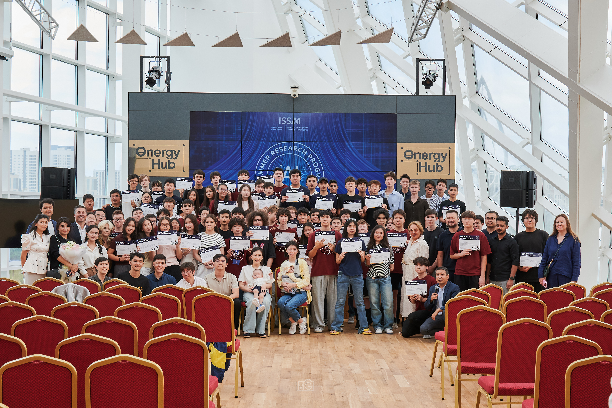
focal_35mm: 52
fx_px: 892
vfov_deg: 25.8
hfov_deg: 37.9
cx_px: 306
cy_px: 204
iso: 640
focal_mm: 35
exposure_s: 1/100
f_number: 8
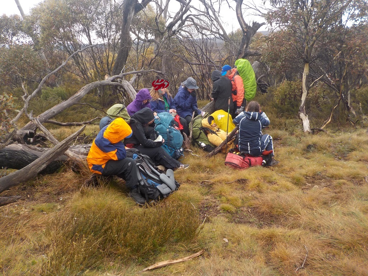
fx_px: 319
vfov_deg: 46.8
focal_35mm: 30
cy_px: 138
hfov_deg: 60.0
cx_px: 184
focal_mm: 4.1
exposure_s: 1/125
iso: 125
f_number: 3.3
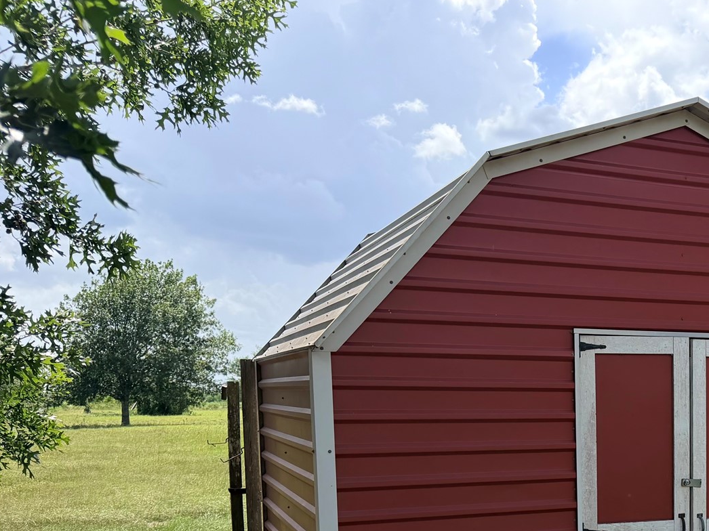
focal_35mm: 47
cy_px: 477
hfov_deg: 36.8
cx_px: 690
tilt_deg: -4.3
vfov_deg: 29.6
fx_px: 962
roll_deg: -0.2
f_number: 1.78
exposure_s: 1/5319
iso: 125
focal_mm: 6.76
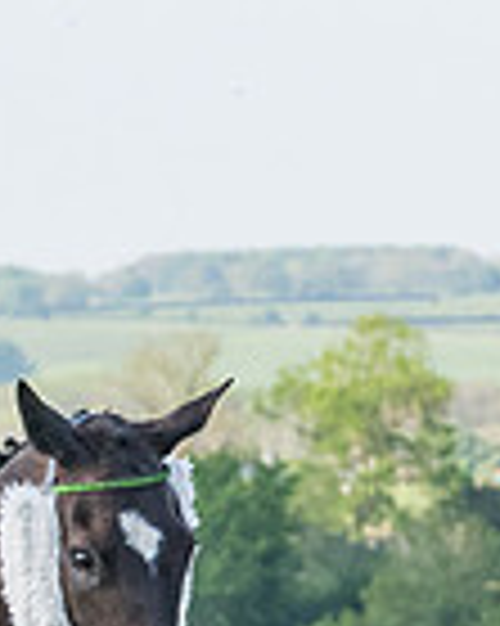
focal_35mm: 672
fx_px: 12444
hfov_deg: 2.3
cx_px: -26
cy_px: 1098
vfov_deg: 2.9
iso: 800
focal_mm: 70
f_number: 4
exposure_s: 1/3200
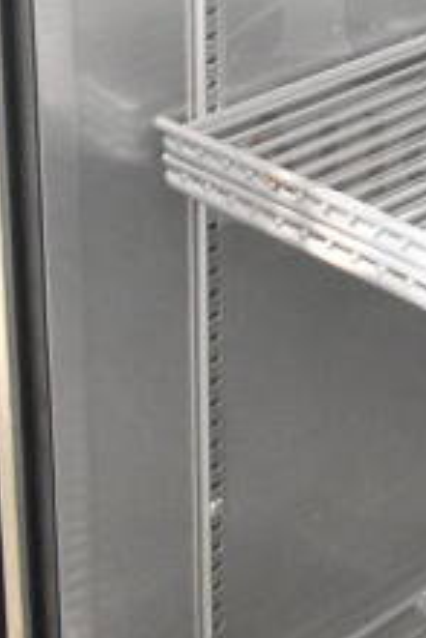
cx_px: 530
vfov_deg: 17.8
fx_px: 1985
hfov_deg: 12.0
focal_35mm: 112
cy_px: -9
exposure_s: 1/30
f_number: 3.5
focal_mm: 18
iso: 8000
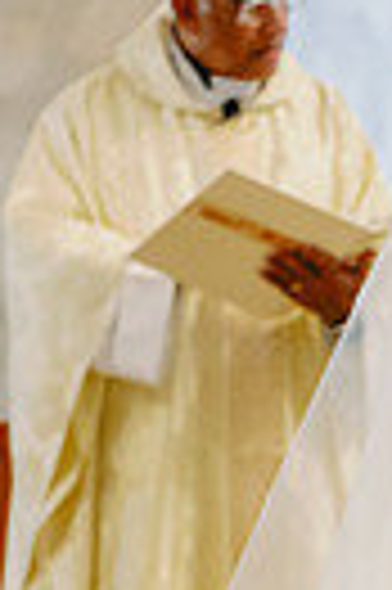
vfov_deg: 3.0
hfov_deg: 2.0
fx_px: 11250
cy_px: 468
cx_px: 662
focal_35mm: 687
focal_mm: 200
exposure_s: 1/320
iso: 2500
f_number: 2.8
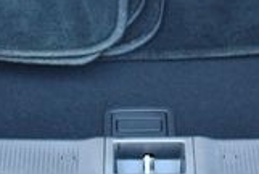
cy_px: -82
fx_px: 1031
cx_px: 146
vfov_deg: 9.4
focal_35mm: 143
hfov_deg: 14.3
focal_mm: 18
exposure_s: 1/125
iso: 1100
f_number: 3.5
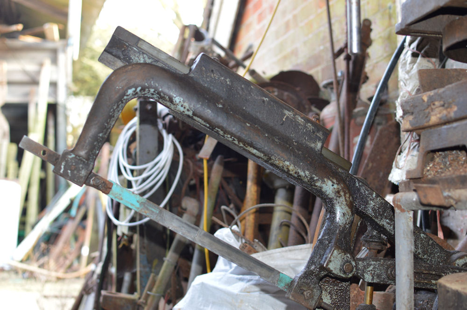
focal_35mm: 52
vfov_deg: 25.7
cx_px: 234
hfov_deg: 37.9
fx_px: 680
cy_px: 155
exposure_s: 1/60
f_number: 3.5
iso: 400
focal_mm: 35
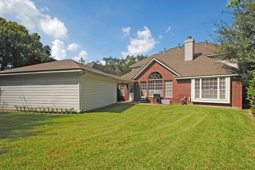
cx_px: 129
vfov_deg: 68.7
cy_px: 90
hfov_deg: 91.5
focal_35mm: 18
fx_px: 124
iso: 100
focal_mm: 11
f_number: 11
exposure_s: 1/200
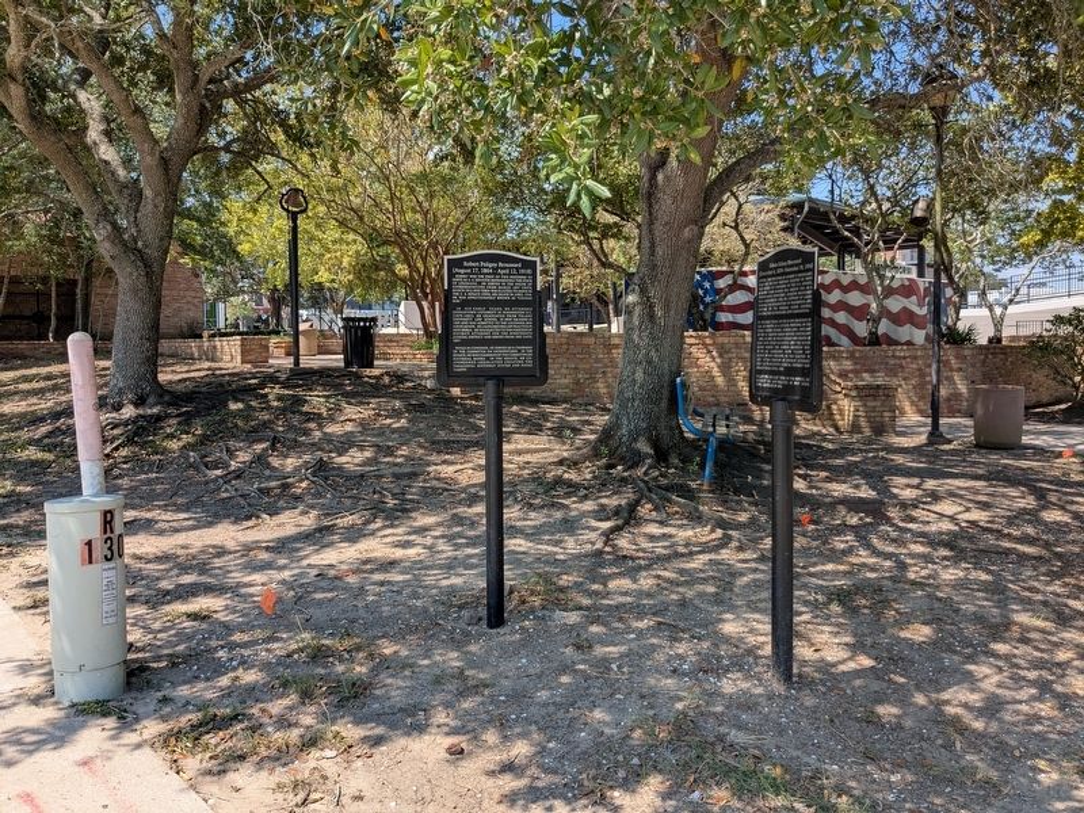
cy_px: 406
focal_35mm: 27
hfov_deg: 65.3
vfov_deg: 51.4
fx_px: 846
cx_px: 542
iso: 48
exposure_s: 1/1669
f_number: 1.73
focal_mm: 4.38
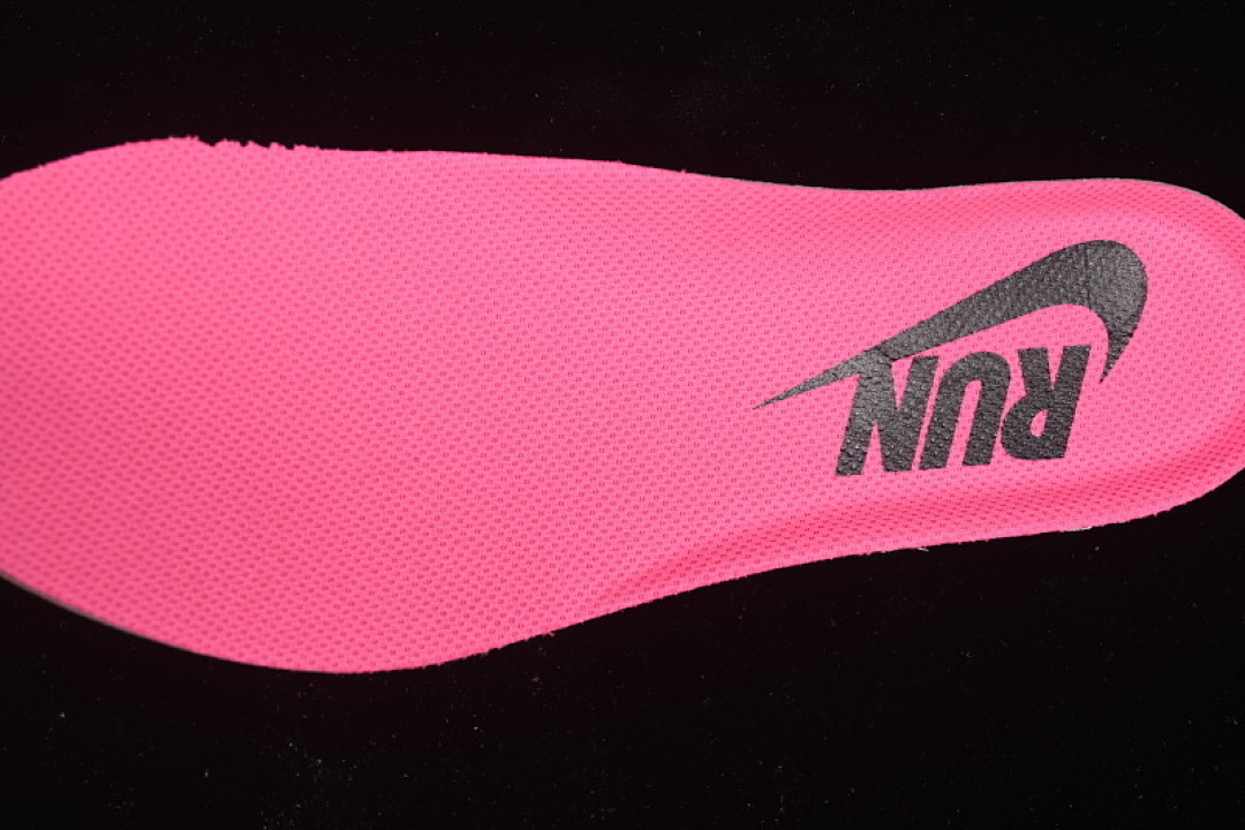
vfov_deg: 18.2
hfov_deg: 27.0
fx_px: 2594
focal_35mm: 75
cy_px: 415
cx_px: 622
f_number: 7.1
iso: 160
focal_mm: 50
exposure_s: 1/80
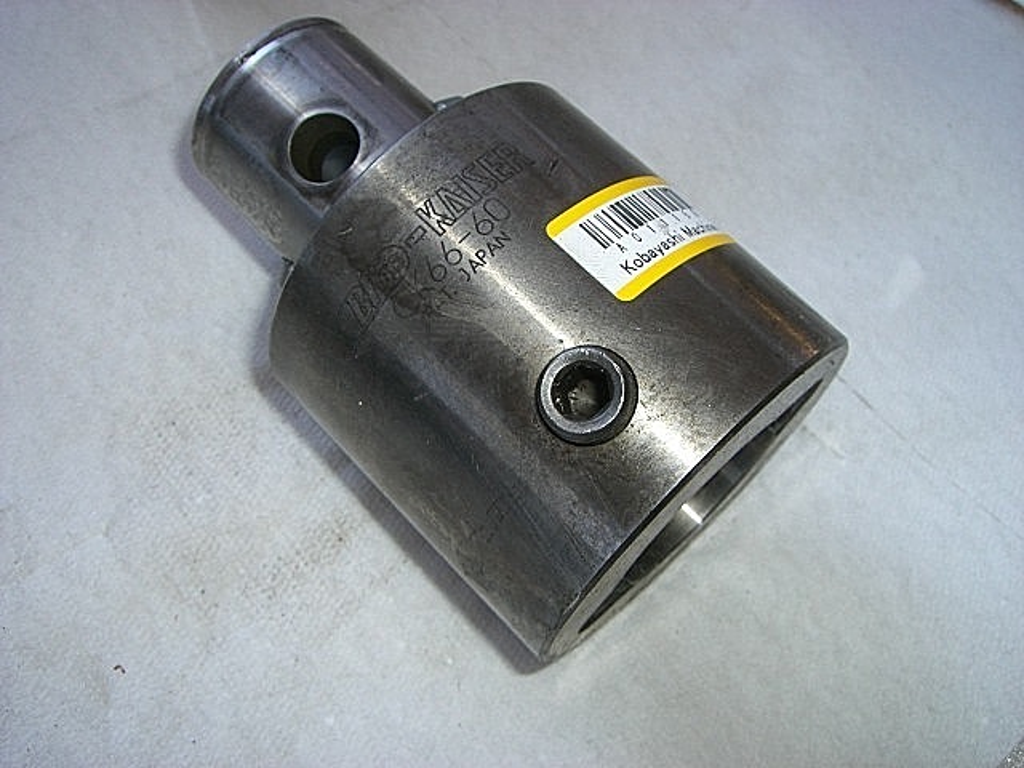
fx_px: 1124
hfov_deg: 49.0
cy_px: 384
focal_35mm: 38
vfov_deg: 37.7
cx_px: 512
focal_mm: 6.2
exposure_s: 1/80
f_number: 4.3
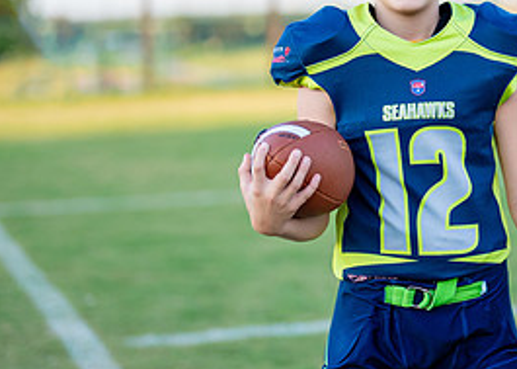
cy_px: 98
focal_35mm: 119
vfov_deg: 12.0
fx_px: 1746
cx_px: 417
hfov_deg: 16.7
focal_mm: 50
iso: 160
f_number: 1.2
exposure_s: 1/1600
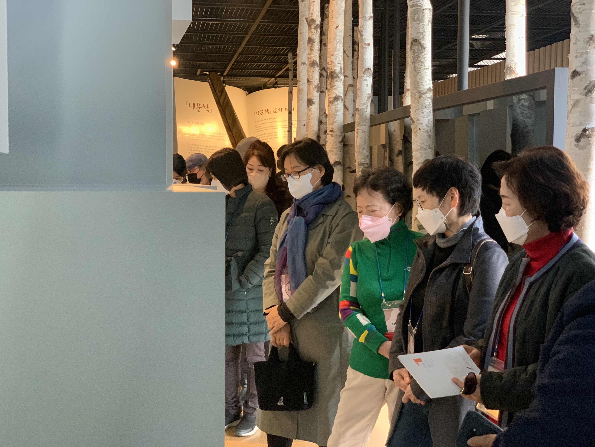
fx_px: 894
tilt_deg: -2.5
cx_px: 298
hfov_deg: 36.8
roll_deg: -0.2
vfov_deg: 28.0
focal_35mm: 52
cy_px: 224
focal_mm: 6
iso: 400
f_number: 2.4
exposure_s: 1/30
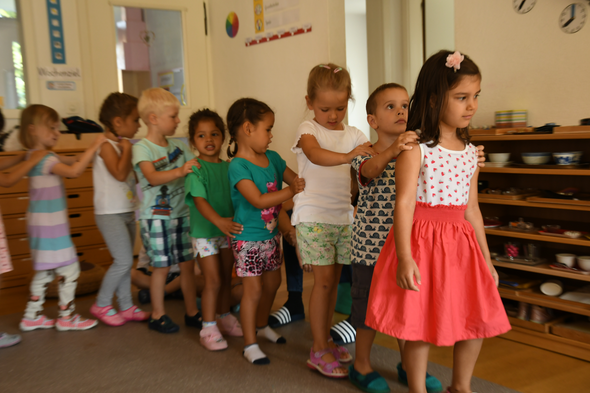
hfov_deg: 42.7
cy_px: 197
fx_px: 754
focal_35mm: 46
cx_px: 293
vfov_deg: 29.2
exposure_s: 1/80
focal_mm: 30
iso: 500
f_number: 3.2
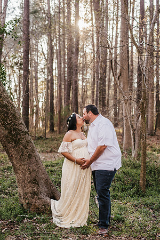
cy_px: 120
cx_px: 80
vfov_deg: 39.6
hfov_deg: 27.0
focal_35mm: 50
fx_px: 333
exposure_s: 1/400
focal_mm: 50
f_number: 2.8
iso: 400
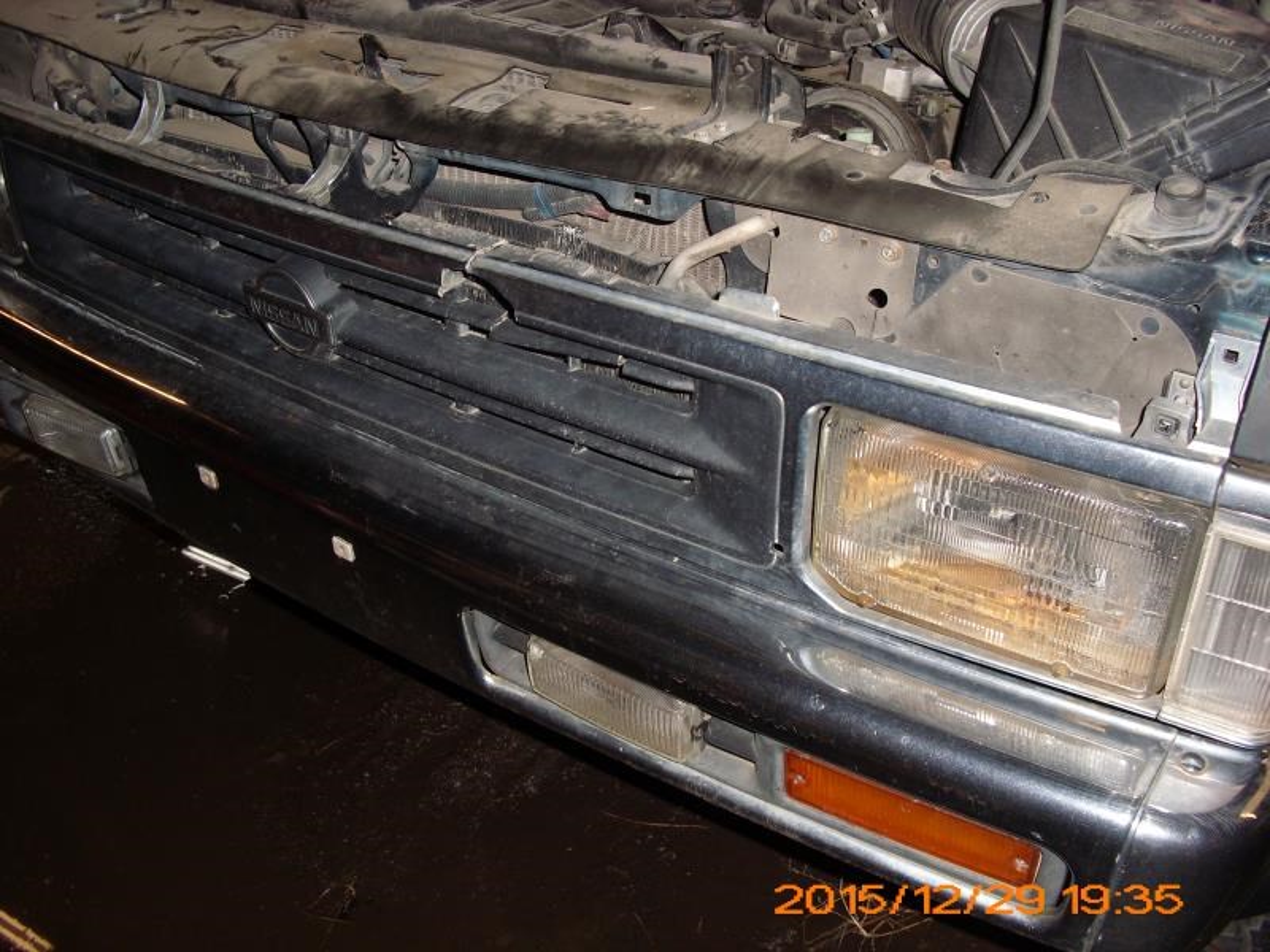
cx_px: 635
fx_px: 1321
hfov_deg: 51.4
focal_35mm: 36
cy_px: 476
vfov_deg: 39.7
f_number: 3.1
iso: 100
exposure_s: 1/60
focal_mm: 6.3
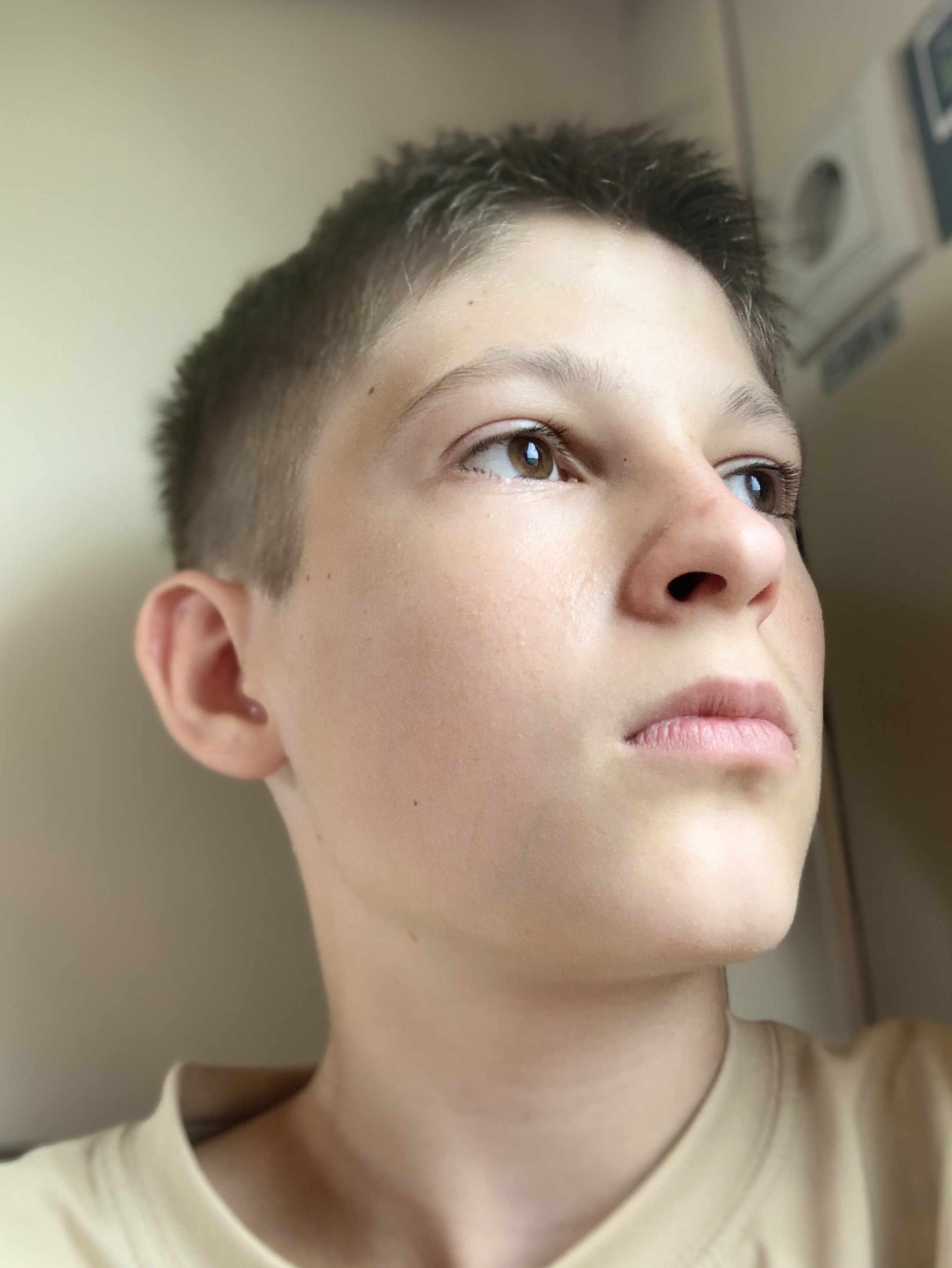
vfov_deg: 54.0
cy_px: 627
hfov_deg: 41.8
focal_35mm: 34
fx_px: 1247
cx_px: 497
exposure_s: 1/60
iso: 80
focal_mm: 2.87
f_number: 2.2
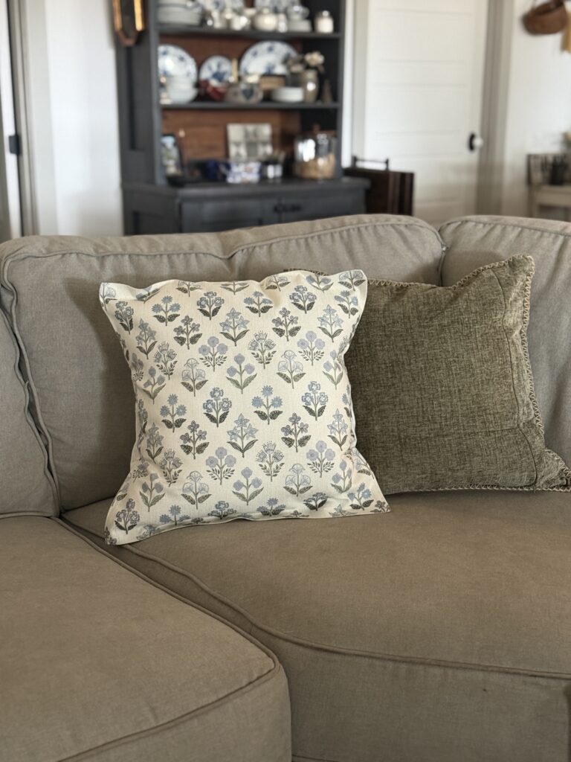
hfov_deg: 30.3
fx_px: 1056
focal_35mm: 48
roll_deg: -0.3
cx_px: 286
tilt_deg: -14.3
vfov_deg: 39.7
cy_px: 381
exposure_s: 1/30
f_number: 1.78
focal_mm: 6.76
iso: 500
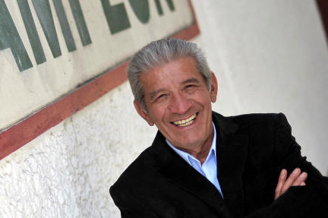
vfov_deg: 12.0
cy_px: 133
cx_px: -5
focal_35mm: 114
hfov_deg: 17.5
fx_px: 1037
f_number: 1.4
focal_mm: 50
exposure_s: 1/6400
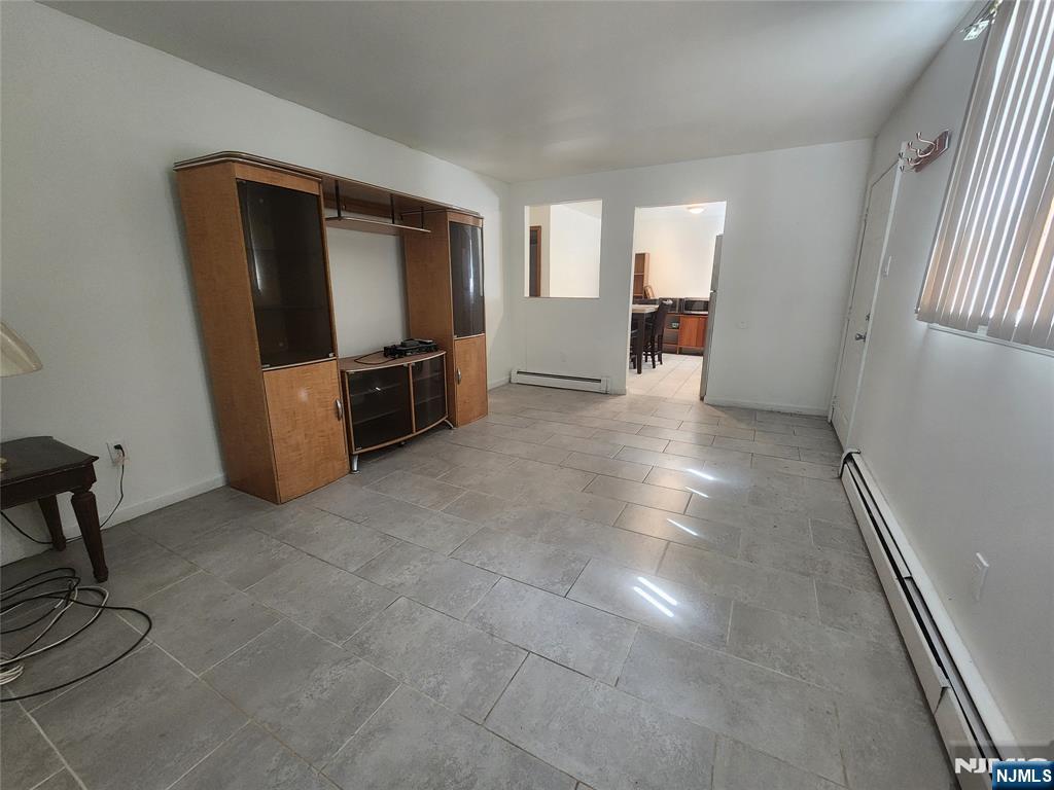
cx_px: 527
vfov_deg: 89.9
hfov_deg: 106.2
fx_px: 396
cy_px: 395
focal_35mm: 13
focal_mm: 2.2
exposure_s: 1/60
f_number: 2.2
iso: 400
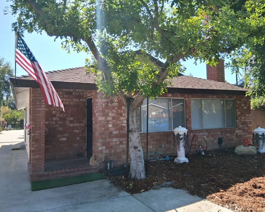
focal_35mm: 28
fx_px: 220
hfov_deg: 62.2
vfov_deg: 51.5
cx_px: 137
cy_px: 105
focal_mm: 3.98
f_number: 1.8
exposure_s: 1/362
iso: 25
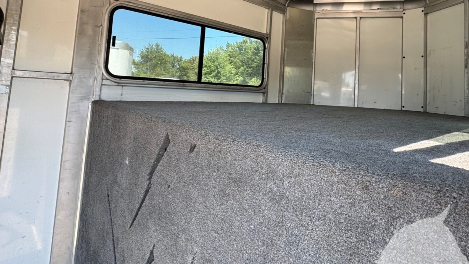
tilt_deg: +4.6
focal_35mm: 23
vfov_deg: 47.9
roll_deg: -3.6
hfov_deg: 78.0
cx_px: 277
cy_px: 71
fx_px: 286
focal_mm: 2.22
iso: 40
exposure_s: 1/102
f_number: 2.2
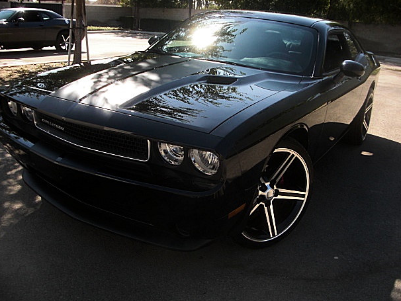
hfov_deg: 49.0
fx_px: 440
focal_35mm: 38
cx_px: 200
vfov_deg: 37.7
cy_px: 156
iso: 50
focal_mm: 6.3
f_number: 2.8
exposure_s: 1/320
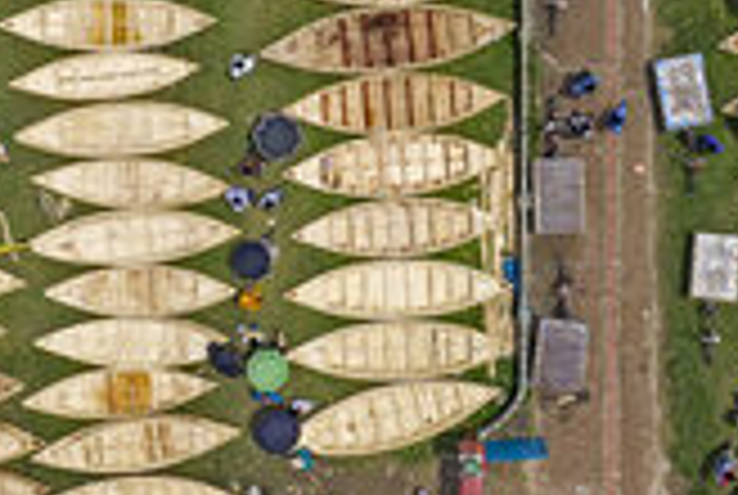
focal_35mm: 102
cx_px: 493
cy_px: -56
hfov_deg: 19.9
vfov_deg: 13.2
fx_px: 2095
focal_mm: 10.26
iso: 100
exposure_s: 1/1000
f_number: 5.6
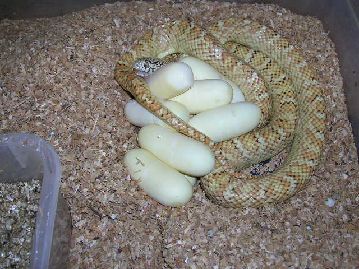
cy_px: 134
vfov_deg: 41.8
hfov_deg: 54.0
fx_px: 353
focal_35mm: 34
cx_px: 180
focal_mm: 5.7
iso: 50
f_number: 4.9
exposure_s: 1/60.1
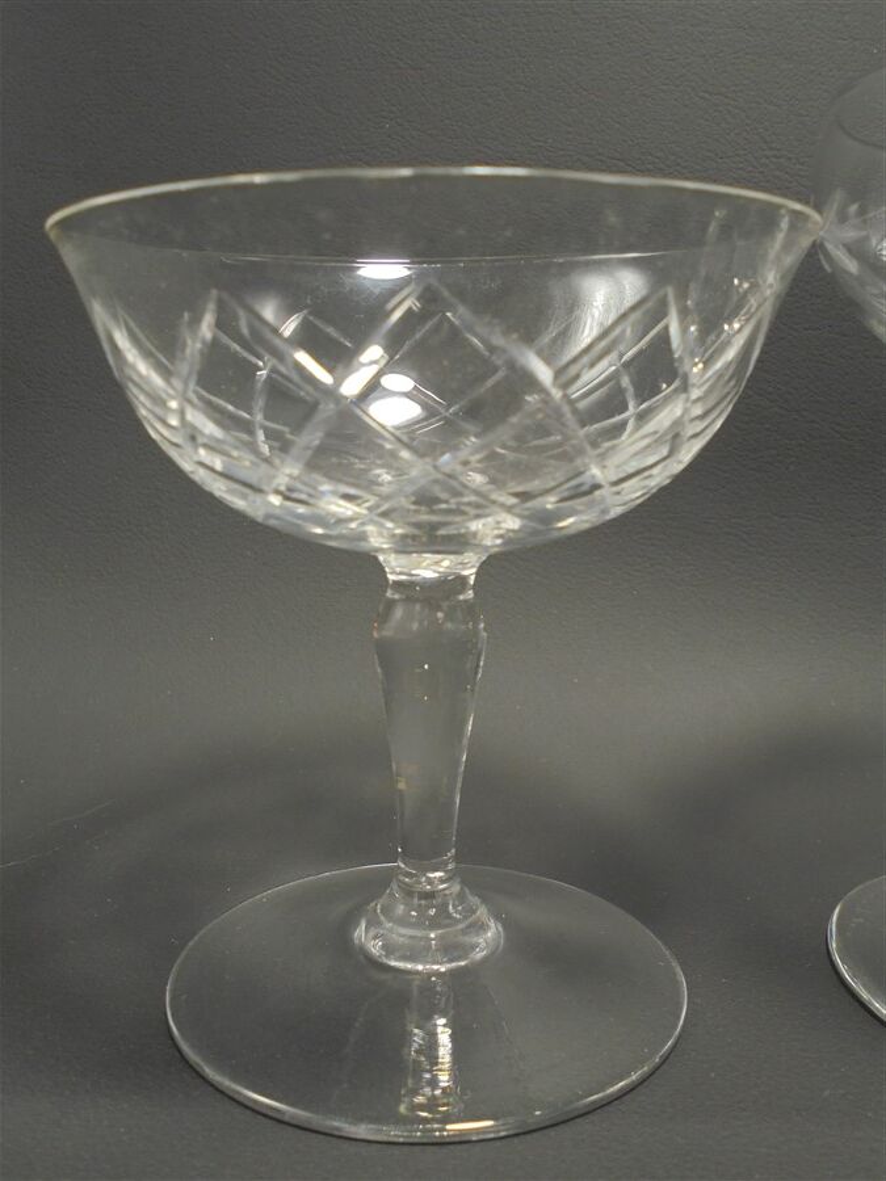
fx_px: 1160
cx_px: 443
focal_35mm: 34
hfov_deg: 41.8
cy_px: 590
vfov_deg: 54.0
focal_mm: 6.1
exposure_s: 1/30
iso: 250
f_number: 4
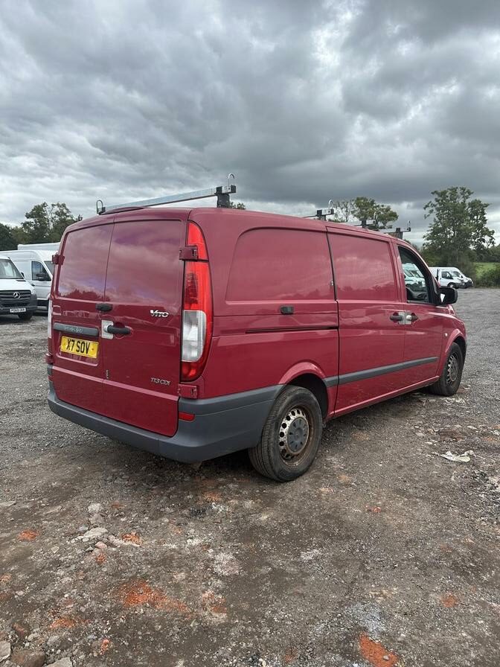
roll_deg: +0.6
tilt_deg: -5.7
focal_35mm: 24
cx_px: 250
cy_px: 334
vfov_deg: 71.6
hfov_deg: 56.8
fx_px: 462
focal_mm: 6.86
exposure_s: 1/1751
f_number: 1.78
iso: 80
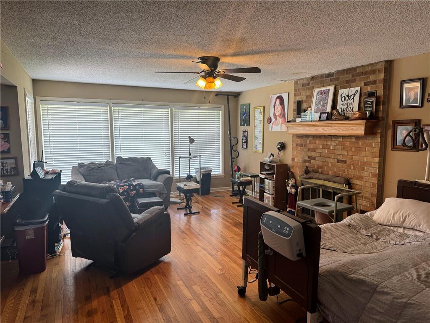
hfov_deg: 71.6
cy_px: 162
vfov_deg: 56.8
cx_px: 215
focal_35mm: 24
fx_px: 298
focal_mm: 6.76
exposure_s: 1/60
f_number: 1.78
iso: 125
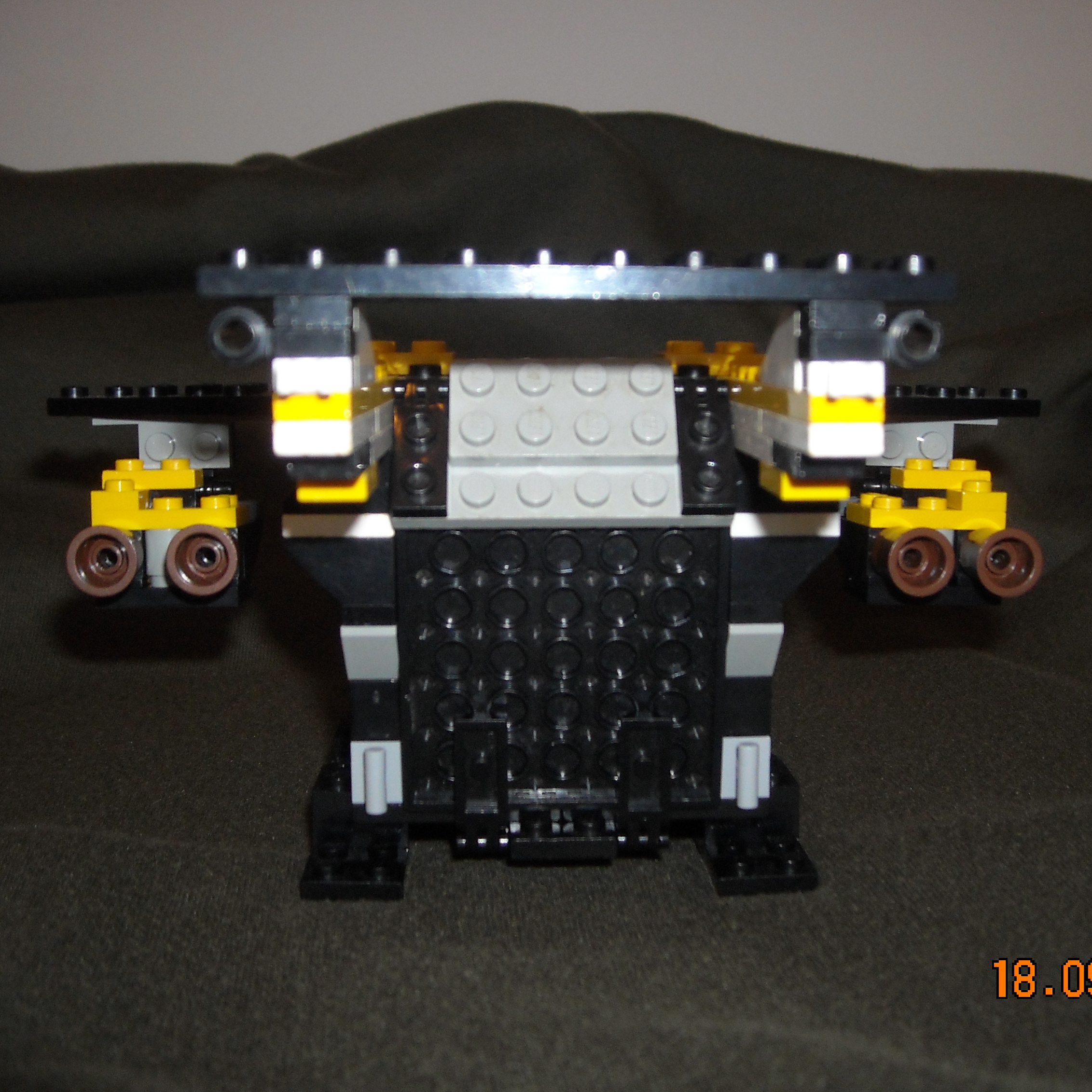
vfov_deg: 40.0
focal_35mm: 42
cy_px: 539
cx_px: 555
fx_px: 1499
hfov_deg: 40.0
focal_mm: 5.7
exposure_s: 1/60
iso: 200
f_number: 5.6
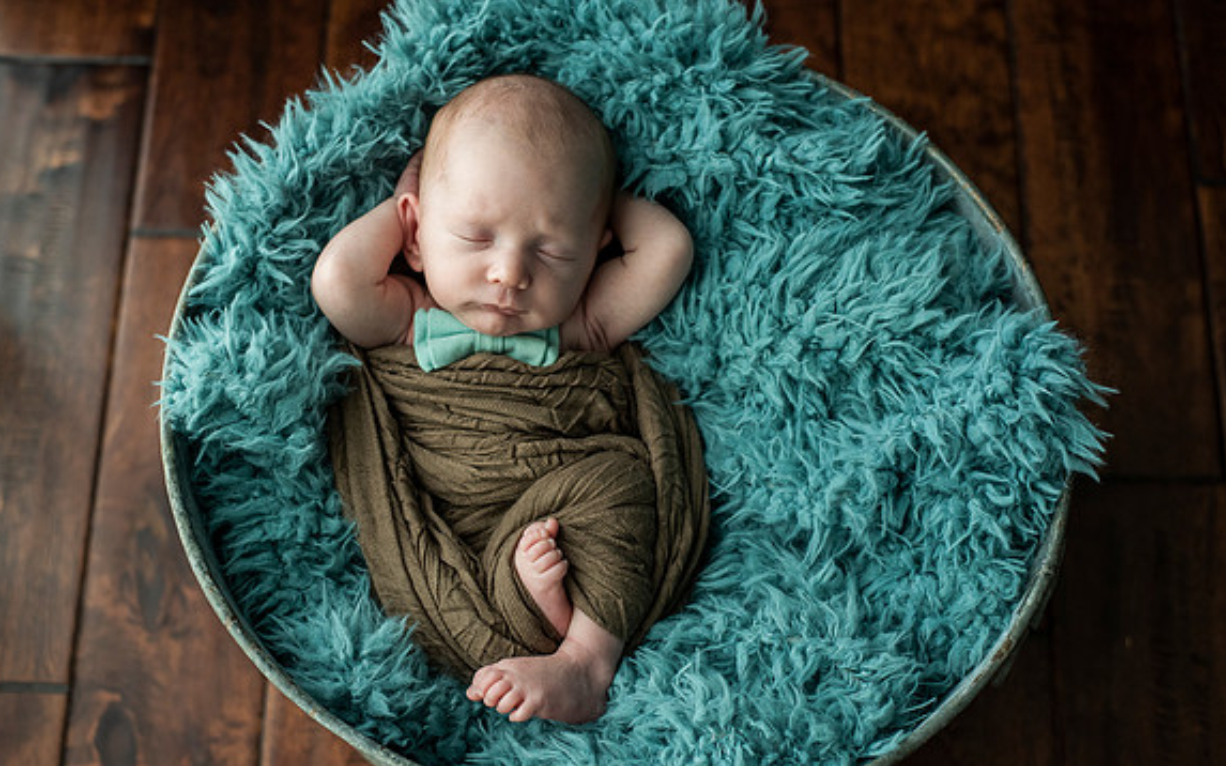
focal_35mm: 55
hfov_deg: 36.9
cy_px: 394
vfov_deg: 23.5
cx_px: 585
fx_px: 1838
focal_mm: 50
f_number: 3.2
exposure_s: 1/320
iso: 1000
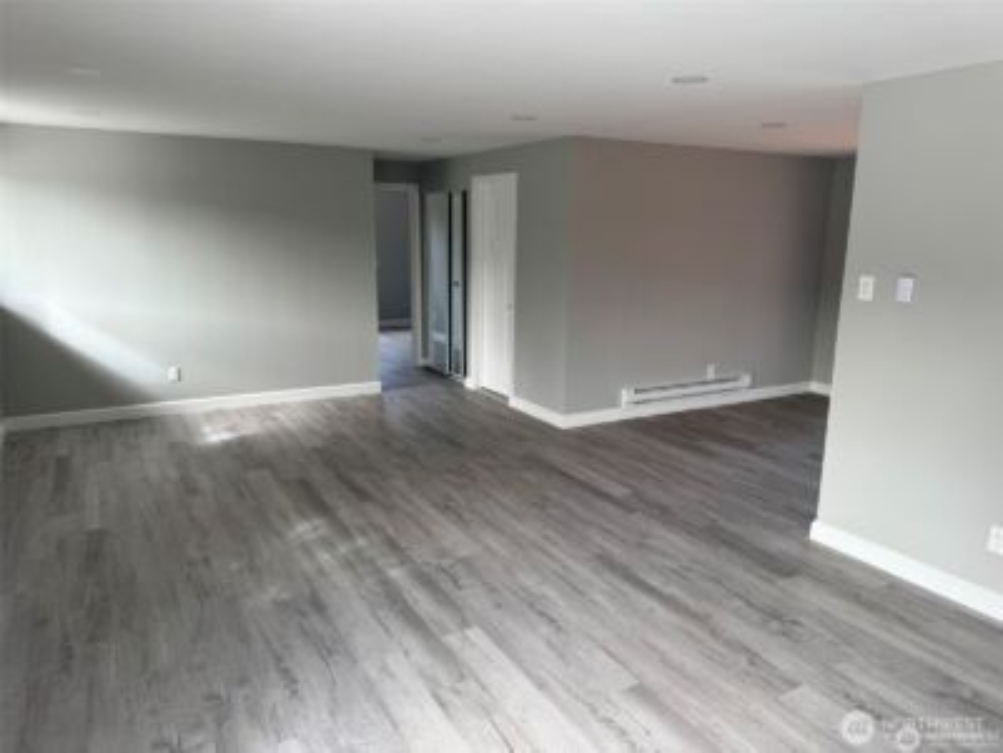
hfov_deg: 71.6
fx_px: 695
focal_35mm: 24
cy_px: 376
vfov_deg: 56.8
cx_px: 502
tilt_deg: -11.7
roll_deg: -0.5
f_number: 1.78
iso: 64
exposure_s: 1/233
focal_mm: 6.76
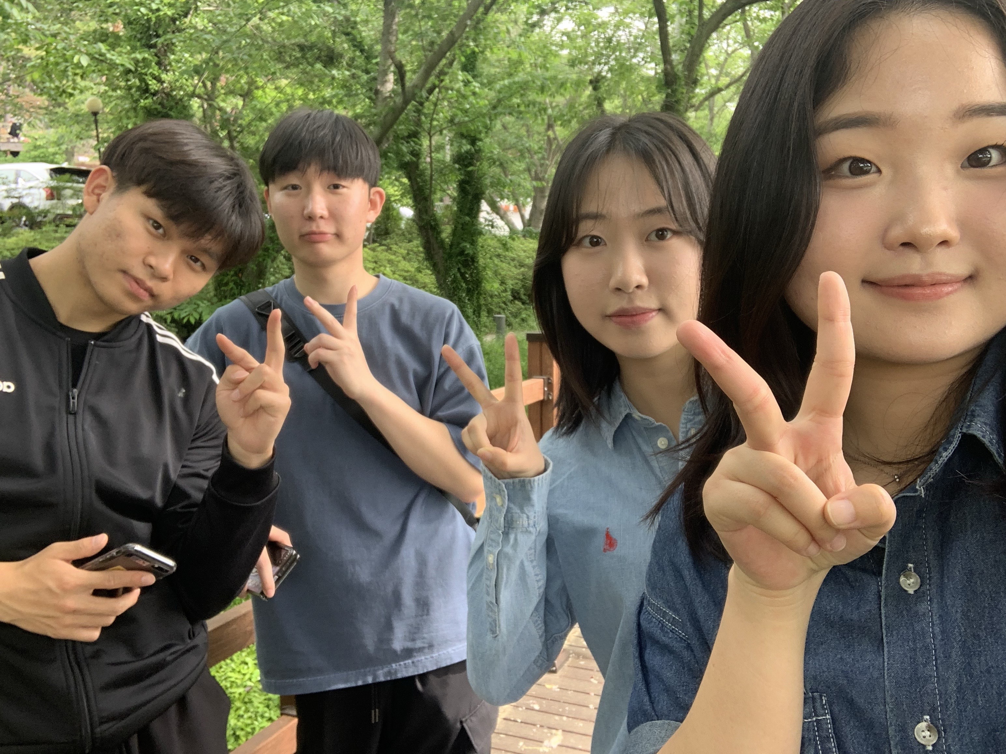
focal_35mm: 32
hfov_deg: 56.8
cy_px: 377
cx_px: 503
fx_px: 930
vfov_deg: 44.2
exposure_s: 1/121
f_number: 2.2
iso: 40
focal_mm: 2.87
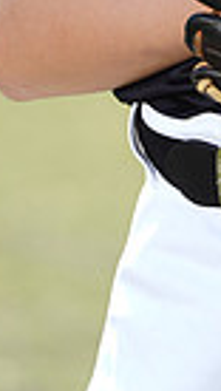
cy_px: -388
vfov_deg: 2.4
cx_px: 392
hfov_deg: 1.4
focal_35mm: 880
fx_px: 9134
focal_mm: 200
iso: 64
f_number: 4.5
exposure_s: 1/250
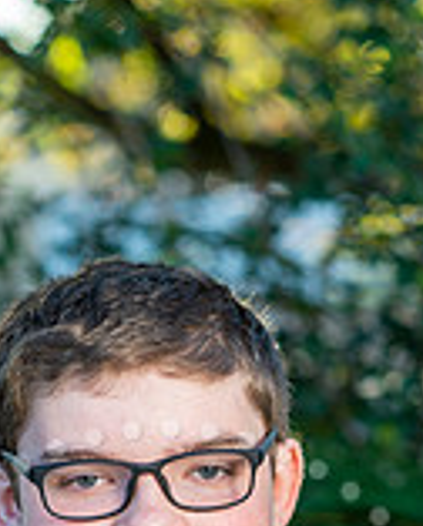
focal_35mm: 228
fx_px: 3561
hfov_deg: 6.8
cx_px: 166
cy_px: 730
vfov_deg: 8.3
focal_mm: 85
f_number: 4
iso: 200
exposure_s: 1/160
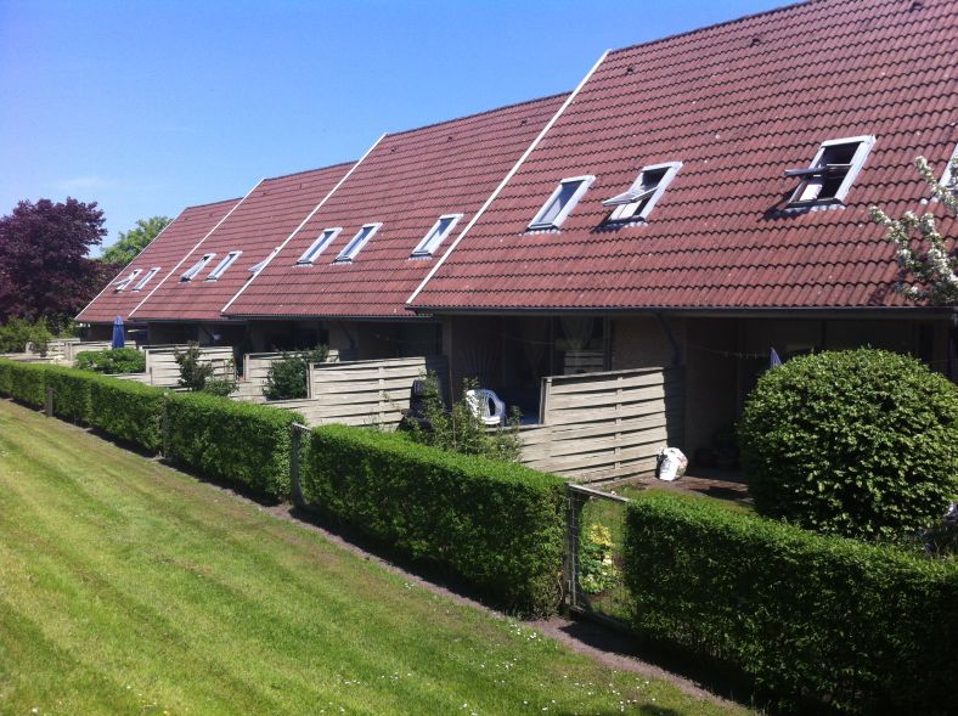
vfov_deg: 40.6
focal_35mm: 35
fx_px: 967
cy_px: 358
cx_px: 479
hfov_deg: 52.7
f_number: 2.8
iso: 80
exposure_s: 1/973
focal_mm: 3.85
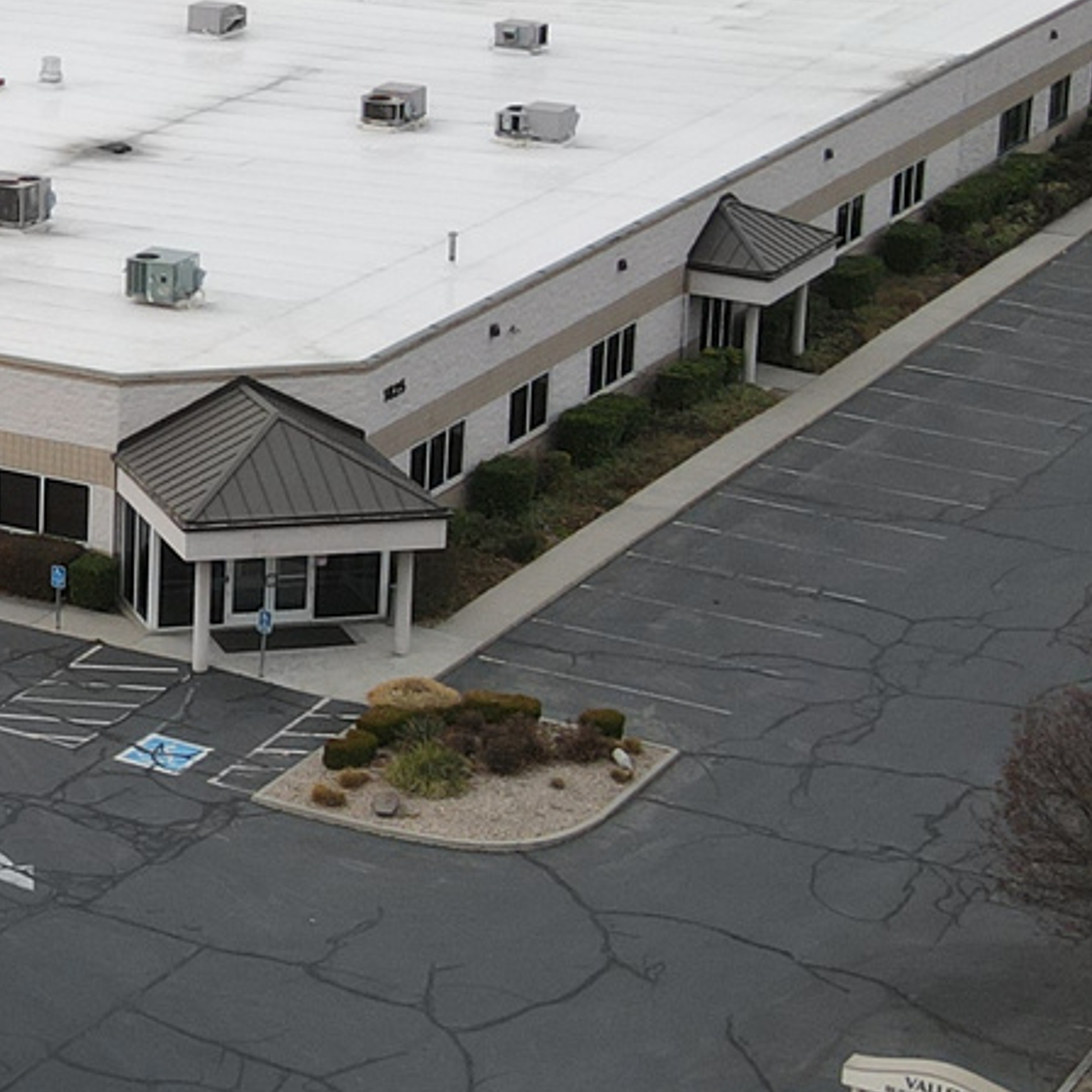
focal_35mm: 97
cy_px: 317
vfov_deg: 17.8
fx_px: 3462
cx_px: -456
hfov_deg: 16.6
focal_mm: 4.5
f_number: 2.8
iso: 100
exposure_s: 1/240
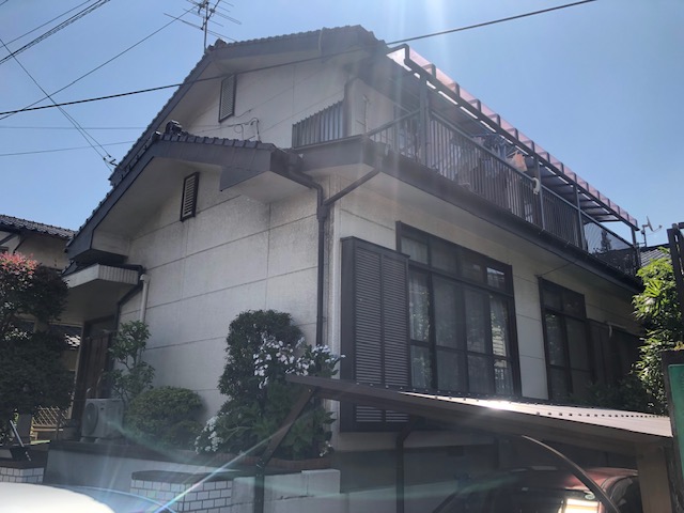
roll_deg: +0.4
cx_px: 342
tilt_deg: +17.4
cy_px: 256
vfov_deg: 49.7
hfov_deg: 63.4
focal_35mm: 28
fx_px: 553
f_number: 1.8
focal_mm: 3.99
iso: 20
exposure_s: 1/774
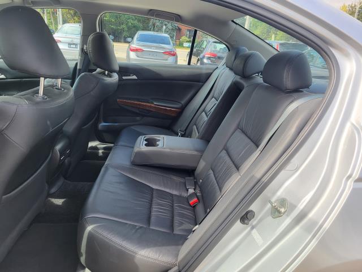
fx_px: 272
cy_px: 136
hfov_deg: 67.3
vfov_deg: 53.1
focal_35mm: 26
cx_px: 181
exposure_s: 1/421
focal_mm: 5.4
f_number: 1.8
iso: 40
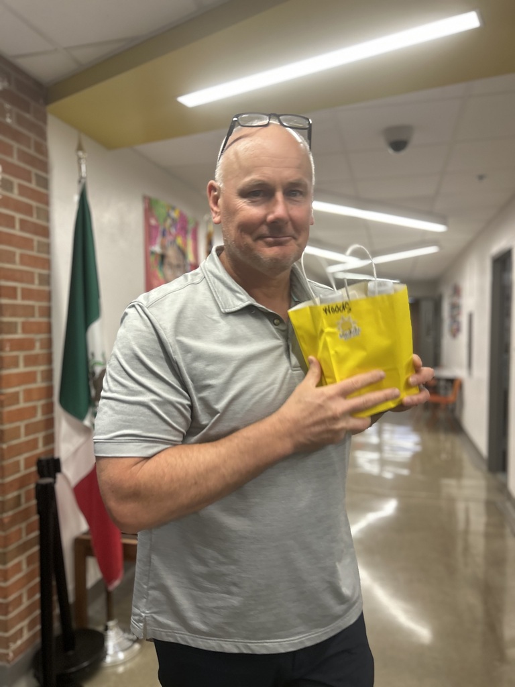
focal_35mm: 26
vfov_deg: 67.3
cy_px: 344
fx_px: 516
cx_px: 258
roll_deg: +0.2
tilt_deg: +0.3
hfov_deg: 53.1
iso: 200
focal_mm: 5.7
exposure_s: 1/60
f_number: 1.5
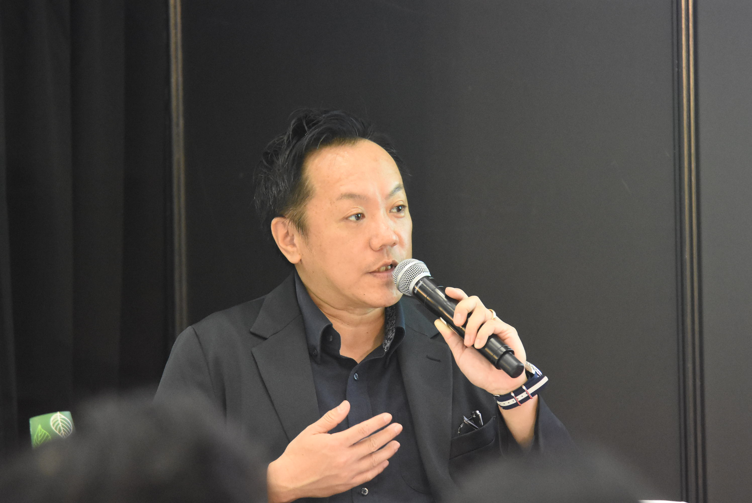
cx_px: 376
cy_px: 252
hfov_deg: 5.7
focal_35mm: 360
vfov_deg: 3.8
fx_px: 7526
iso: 6400
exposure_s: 1/200
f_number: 5.3
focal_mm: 240
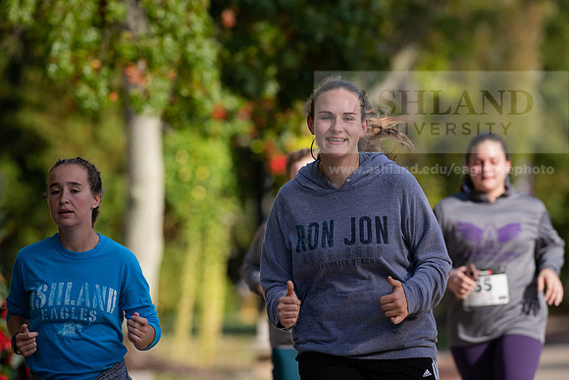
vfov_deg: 4.6
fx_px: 4743
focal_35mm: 300
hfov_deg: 6.9
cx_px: 284
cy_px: 190
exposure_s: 1/640
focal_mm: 300
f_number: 5
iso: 250
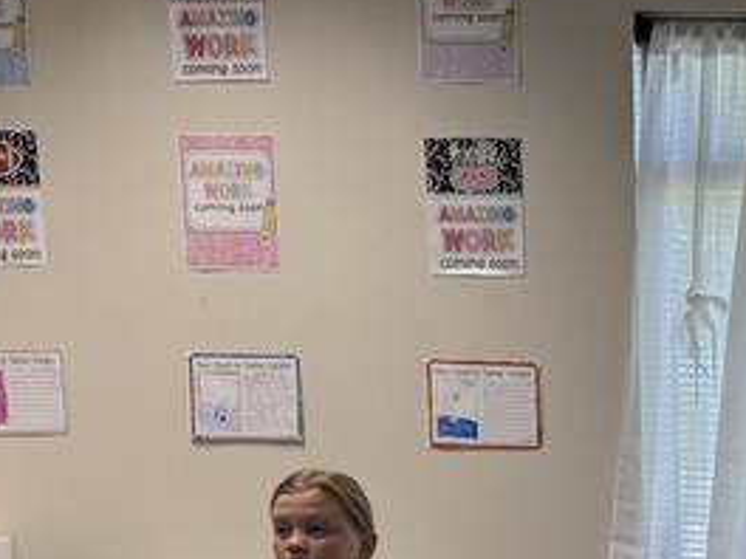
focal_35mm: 93
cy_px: 929
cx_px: 1003
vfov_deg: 14.4
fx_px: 2004
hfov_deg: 19.3
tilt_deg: -12.4
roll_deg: -1.4
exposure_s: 1/120
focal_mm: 6.76
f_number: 1.78
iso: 64
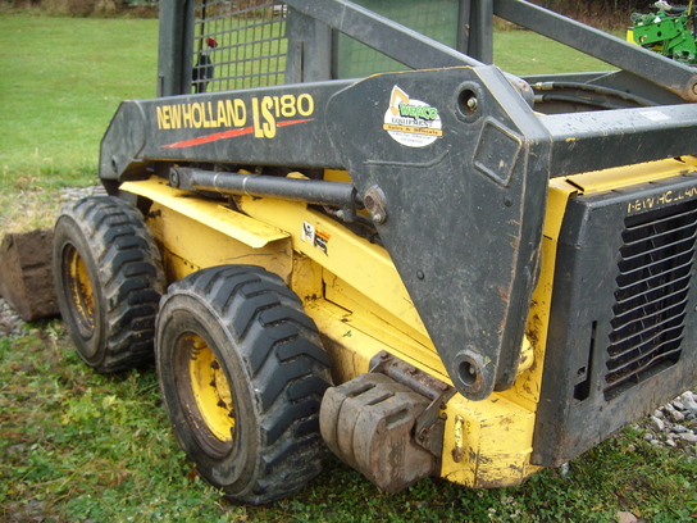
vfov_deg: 40.7
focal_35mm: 35
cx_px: 348
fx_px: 705
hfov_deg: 52.6
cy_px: 262
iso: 50
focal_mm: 5.8
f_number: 2.8
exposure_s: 1/201
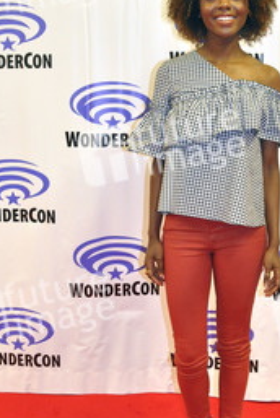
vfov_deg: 35.6
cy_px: 229
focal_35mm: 56
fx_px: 652
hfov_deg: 24.0
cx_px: 209
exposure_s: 1/60
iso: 1000
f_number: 4.5
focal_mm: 24
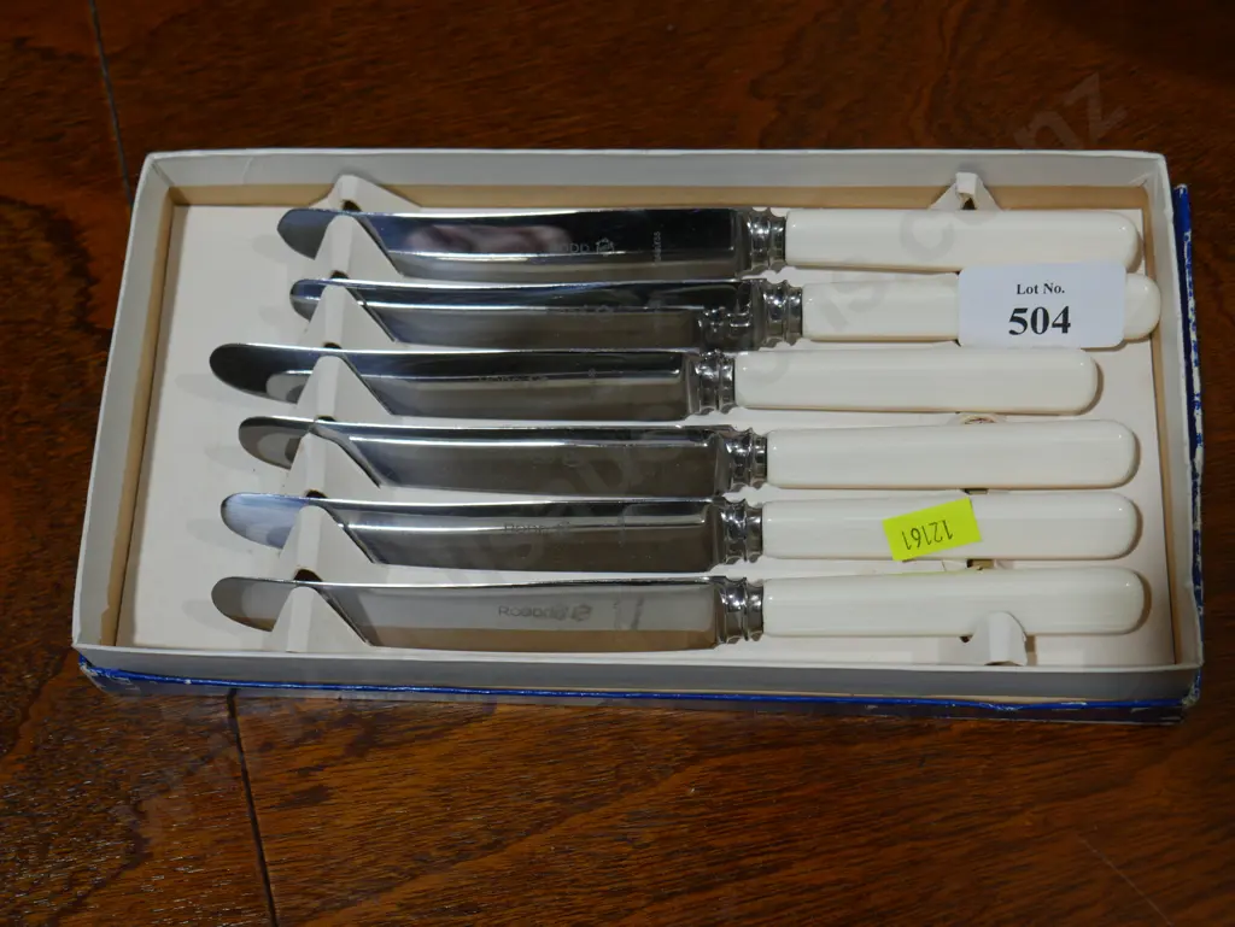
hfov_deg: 35.5
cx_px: 618
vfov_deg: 27.1
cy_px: 464
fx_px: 1927
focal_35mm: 54
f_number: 5.3
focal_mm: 27
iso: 200
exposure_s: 1/80
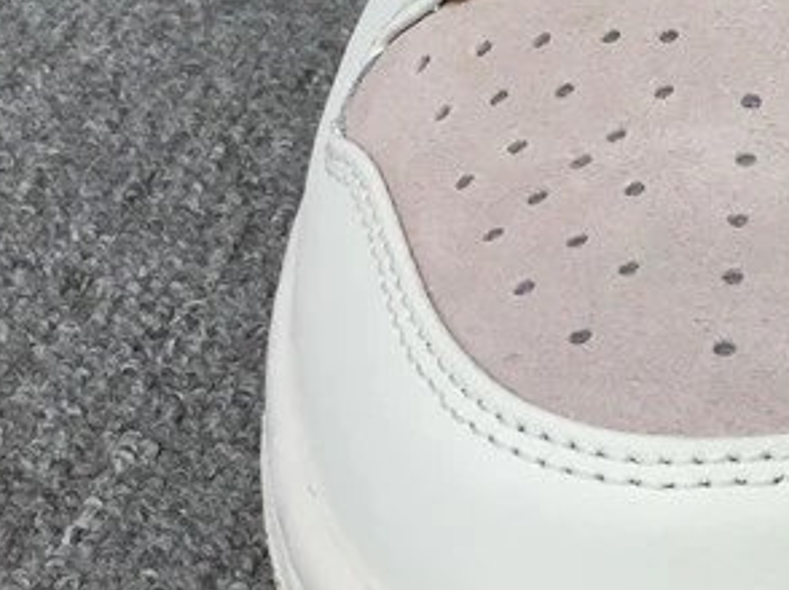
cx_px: 1167
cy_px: 15
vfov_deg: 15.3
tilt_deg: -28.9
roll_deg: -3.5
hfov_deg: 18.4
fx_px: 2164
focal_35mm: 95
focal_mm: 3.3
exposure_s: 1/1199
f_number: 2.4
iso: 25
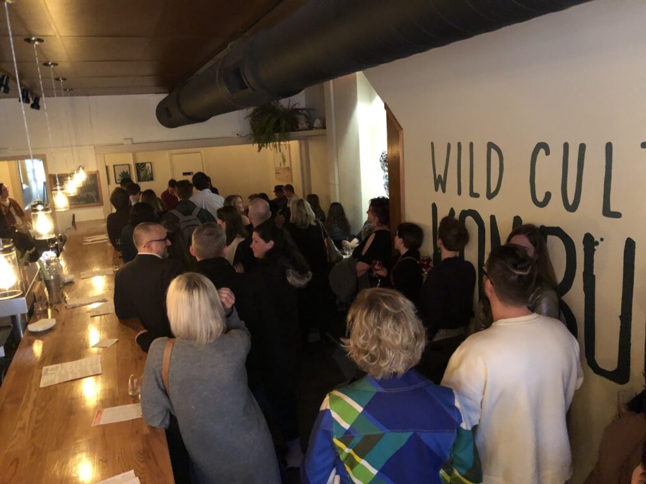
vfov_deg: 49.7
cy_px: 242
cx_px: 323
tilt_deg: -12.0
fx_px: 523
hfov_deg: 63.4
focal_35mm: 28
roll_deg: +3.6
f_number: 1.8
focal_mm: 4
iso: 125
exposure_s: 1/4
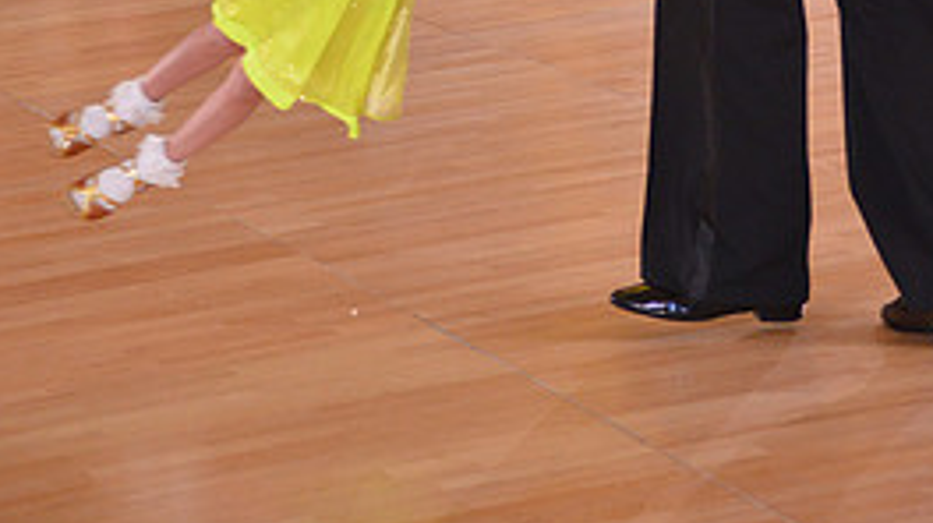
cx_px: 532
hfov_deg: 10.9
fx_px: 4894
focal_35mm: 198
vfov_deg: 6.0
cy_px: -438
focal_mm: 86
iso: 2000
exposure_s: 1/250
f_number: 5
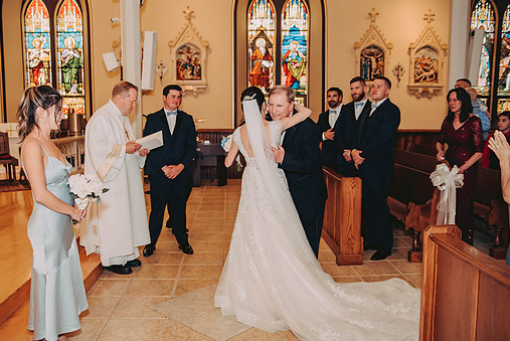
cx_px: 238
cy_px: 166
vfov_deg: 41.2
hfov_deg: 58.6
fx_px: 454
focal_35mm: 32
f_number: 2.8
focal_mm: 28
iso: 800
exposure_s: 1/100
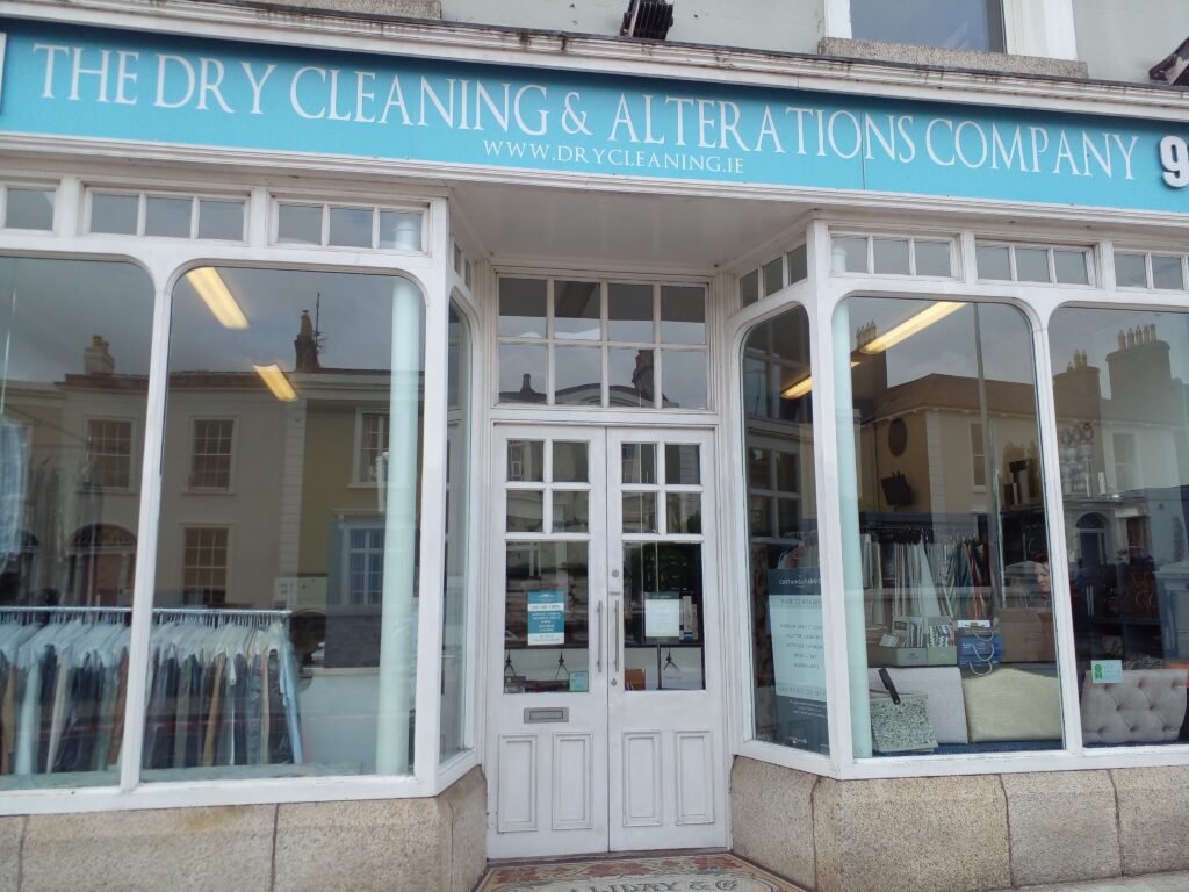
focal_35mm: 27
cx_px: 594
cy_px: 446
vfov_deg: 51.4
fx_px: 927
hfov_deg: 65.3
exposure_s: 1/324
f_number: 1.9
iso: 40
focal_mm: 3.6
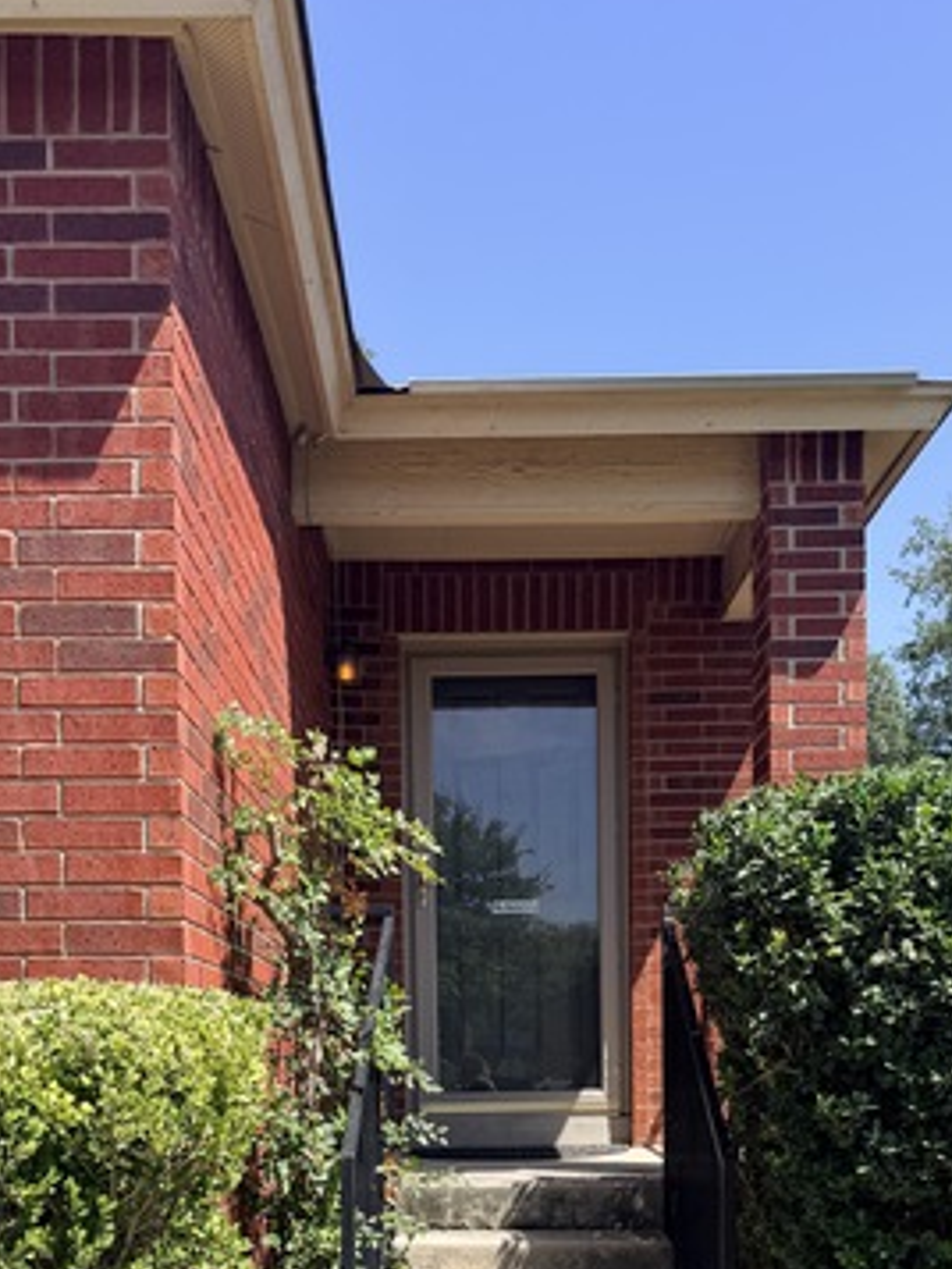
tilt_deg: +0.1
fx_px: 1576
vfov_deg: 41.2
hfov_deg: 33.6
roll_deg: +0.7
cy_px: 1084
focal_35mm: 43
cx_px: 483
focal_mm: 6.76
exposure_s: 1/3145
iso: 80
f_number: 1.78
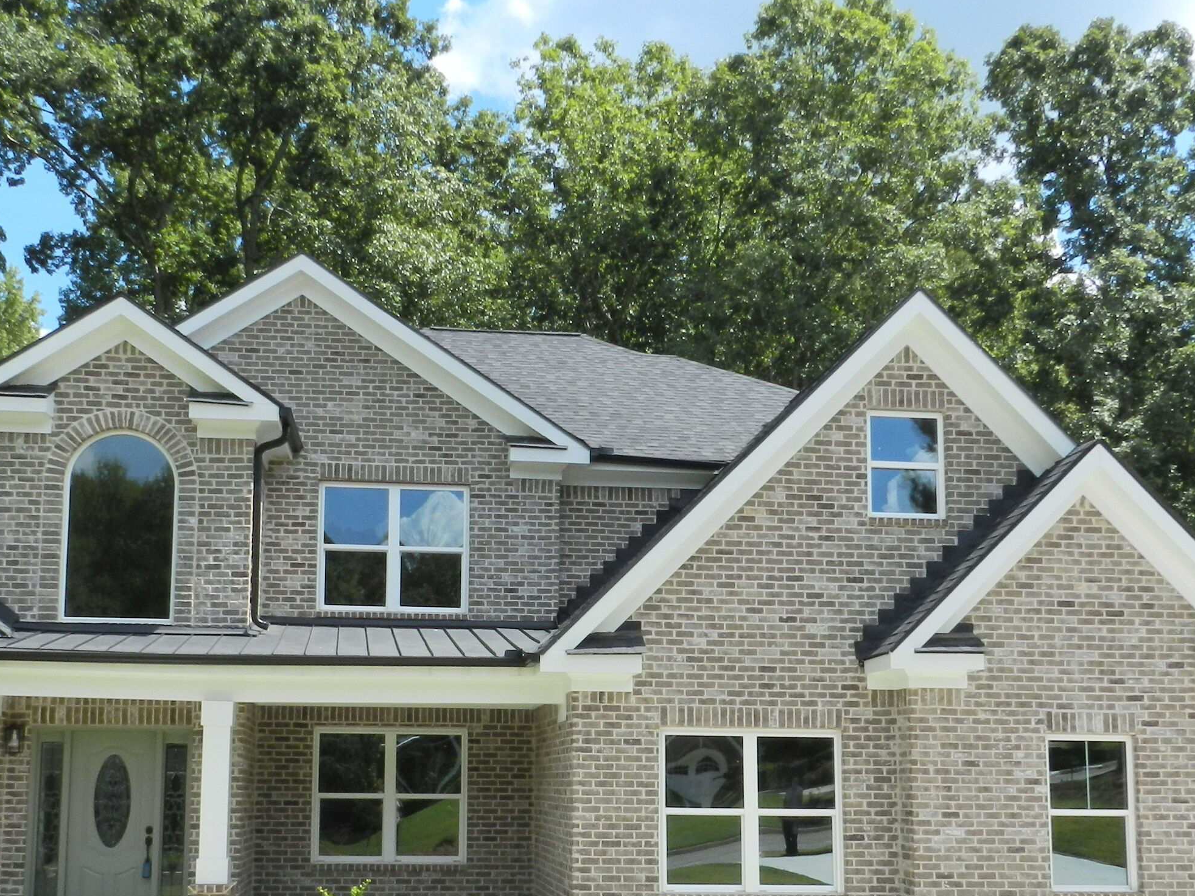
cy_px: 646
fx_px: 1243
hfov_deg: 51.1
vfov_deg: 38.8
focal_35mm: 36
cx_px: 500
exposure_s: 1/320
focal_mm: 4
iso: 160
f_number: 5.6
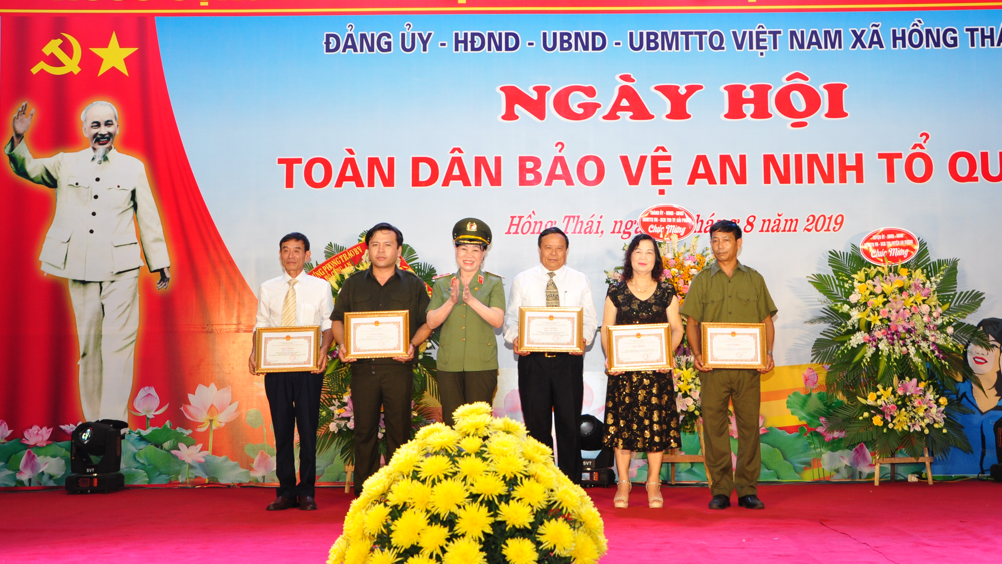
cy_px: 268
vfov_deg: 26.0
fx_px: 1222
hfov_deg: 44.5
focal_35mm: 46
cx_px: 570
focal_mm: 24
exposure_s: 1/80
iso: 400
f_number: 5
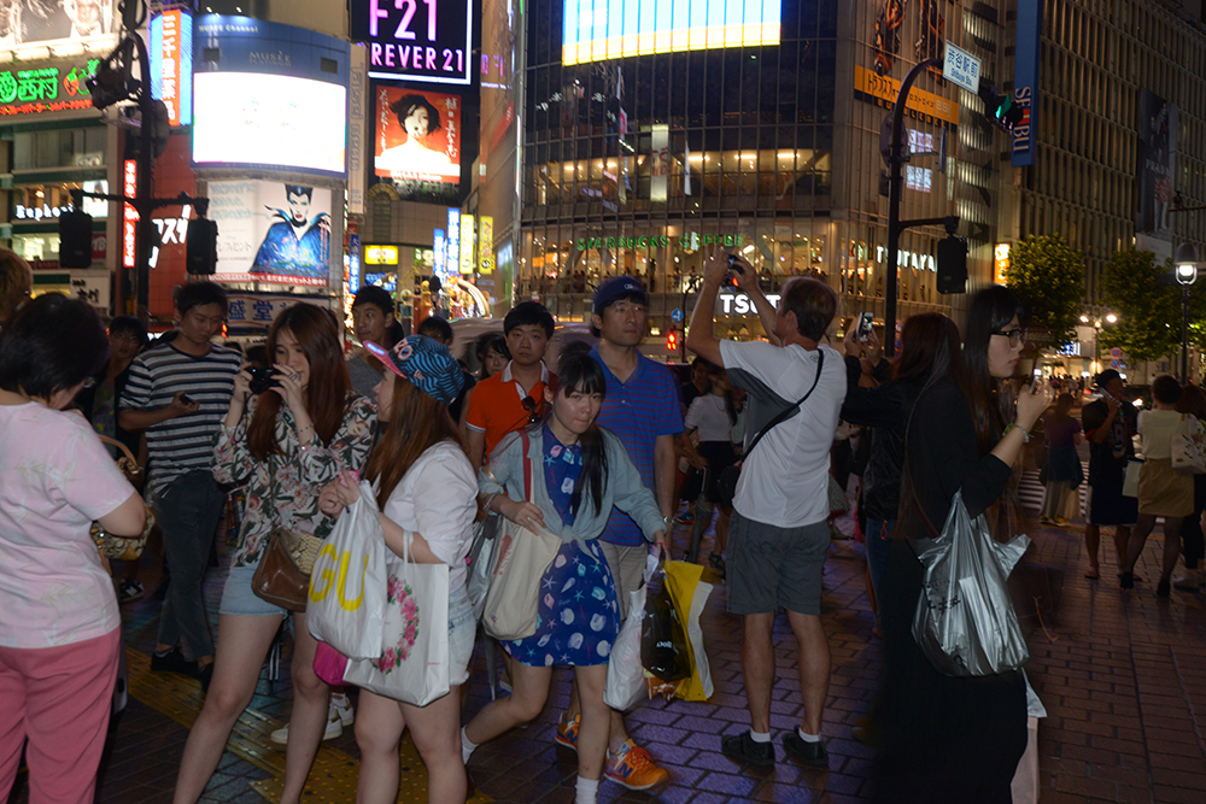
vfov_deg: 37.9
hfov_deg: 54.4
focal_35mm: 35
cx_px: 603
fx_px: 1173
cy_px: 402
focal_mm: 35
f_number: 9
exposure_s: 1/15
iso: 800
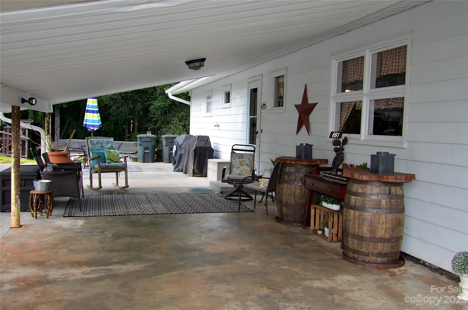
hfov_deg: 57.3
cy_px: 155
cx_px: 234
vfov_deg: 39.8
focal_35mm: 33
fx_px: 428
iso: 160
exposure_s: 1/250
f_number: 4
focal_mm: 22
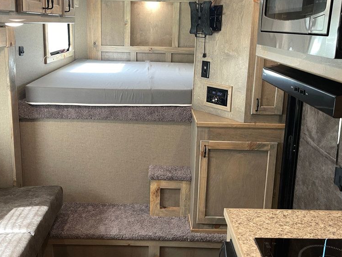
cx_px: 154
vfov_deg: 41.4
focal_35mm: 34
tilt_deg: -9.6
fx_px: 336
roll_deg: -1.4
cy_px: 91
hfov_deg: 53.9
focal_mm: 5.1
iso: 200
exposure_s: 1/60
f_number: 1.6
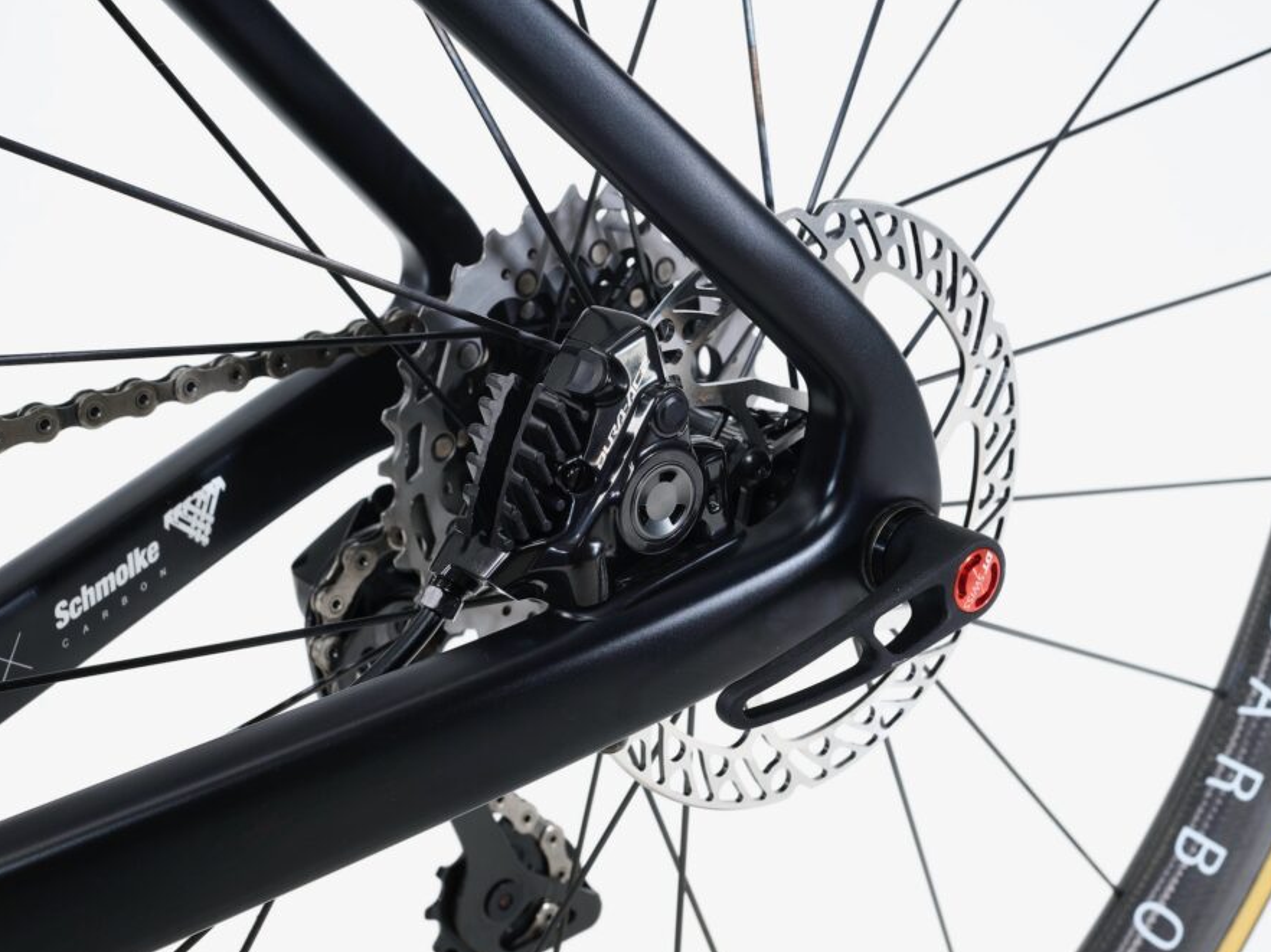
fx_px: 2459
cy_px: 486
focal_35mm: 67
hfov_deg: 29.0
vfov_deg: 21.9
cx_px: 592
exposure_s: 1/160
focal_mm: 60
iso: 32
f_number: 16
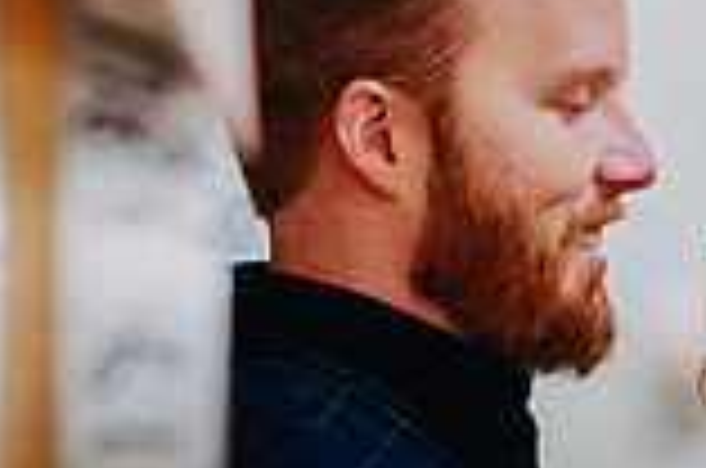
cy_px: 554
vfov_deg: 4.3
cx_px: 472
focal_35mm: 315
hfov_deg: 6.6
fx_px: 6165
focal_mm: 85
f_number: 2
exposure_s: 1/200
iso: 3200
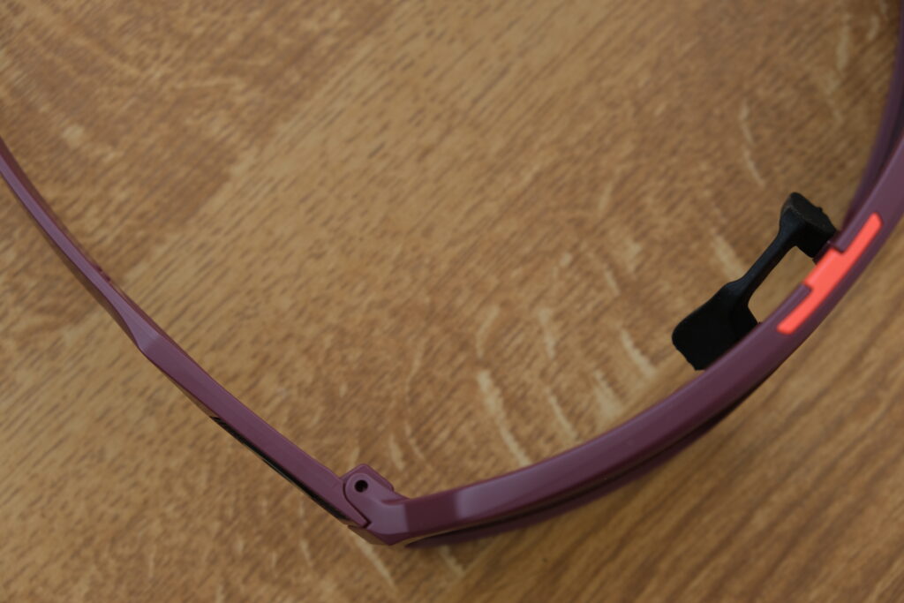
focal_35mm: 83
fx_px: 2084
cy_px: 302
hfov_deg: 24.5
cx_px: 452
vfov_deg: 16.5
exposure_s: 1/105
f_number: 5
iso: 160
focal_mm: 55
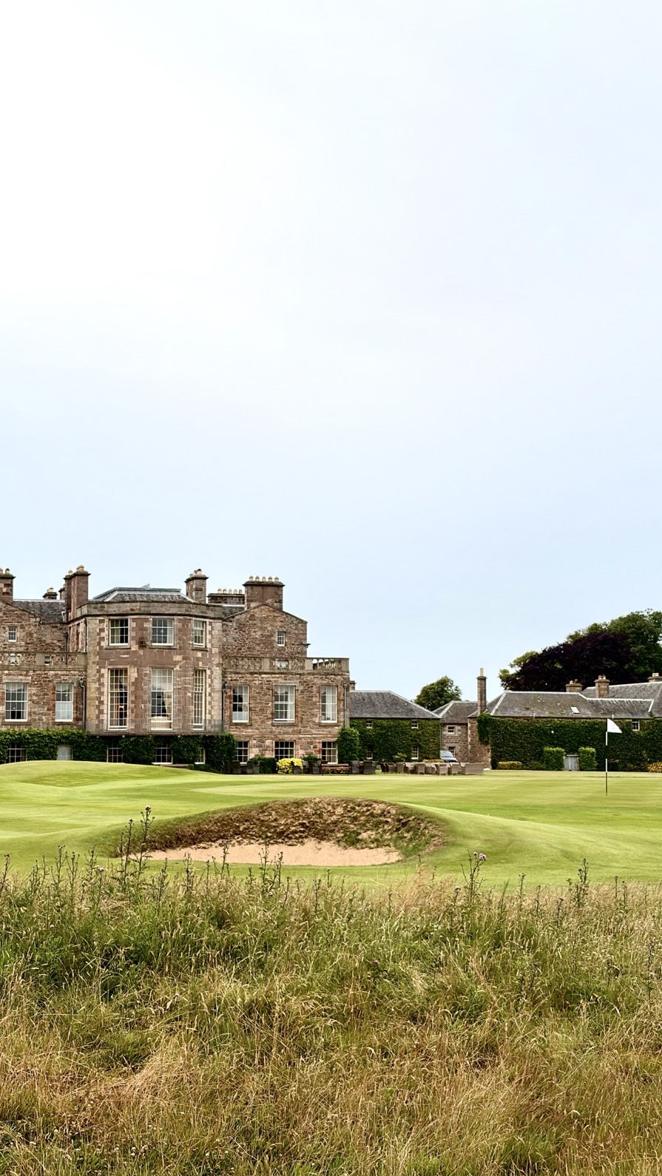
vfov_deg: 36.6
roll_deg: -0.8
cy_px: 585
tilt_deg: +6.7
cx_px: 308
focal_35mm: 57
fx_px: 1778
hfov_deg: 21.1
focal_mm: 5.96
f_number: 1.6
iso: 32
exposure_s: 1/3636
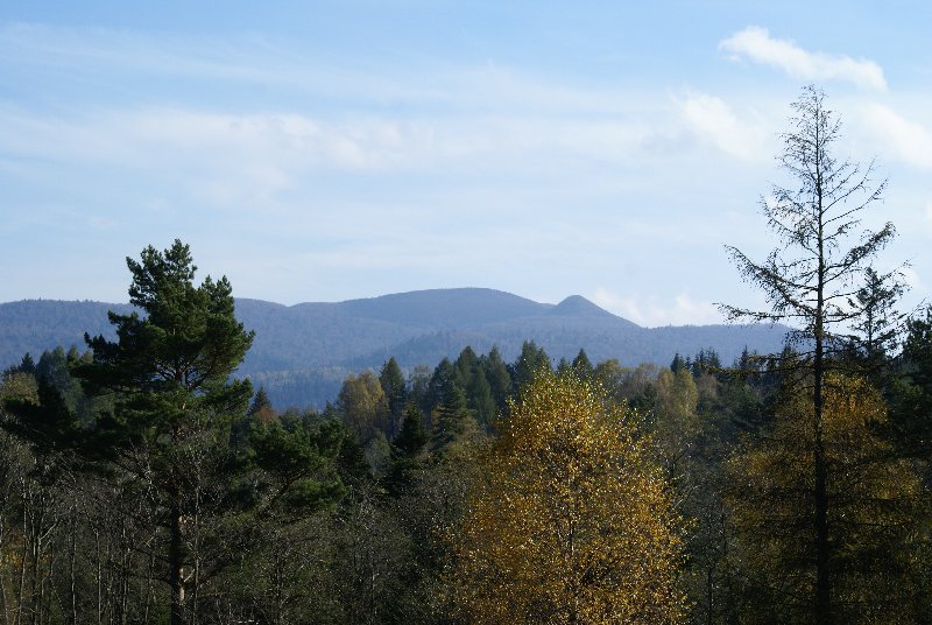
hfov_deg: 24.6
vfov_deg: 16.6
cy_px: 312
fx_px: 2139
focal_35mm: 82
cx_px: 466
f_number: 10
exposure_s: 1/200
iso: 100
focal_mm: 55
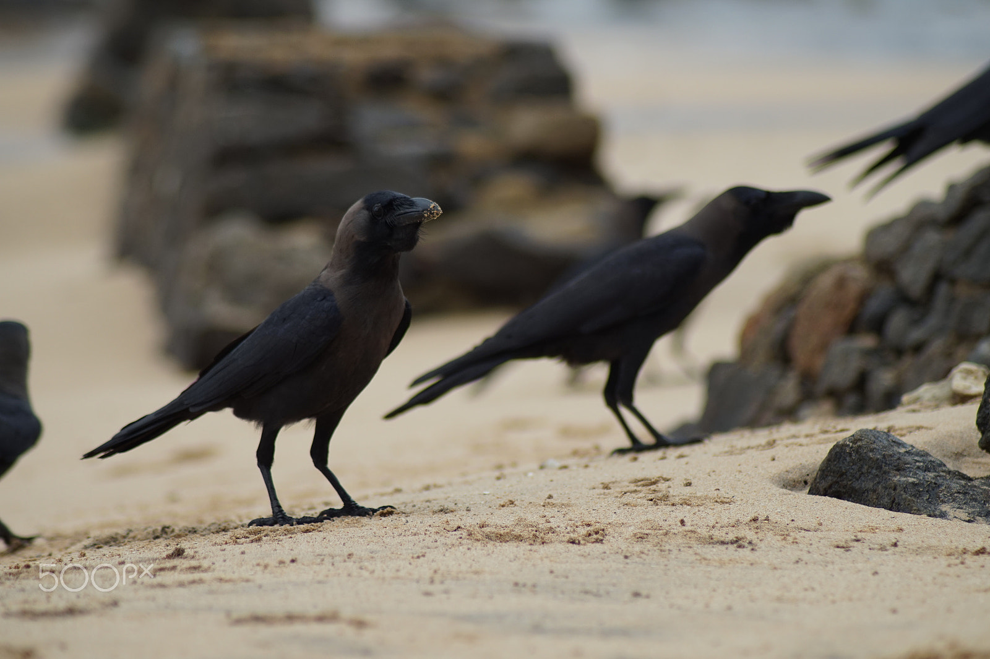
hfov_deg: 8.9
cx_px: 495
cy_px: 330
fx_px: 6349
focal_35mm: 231
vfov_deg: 5.9
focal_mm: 154
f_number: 4.5
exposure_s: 1/250
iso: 160
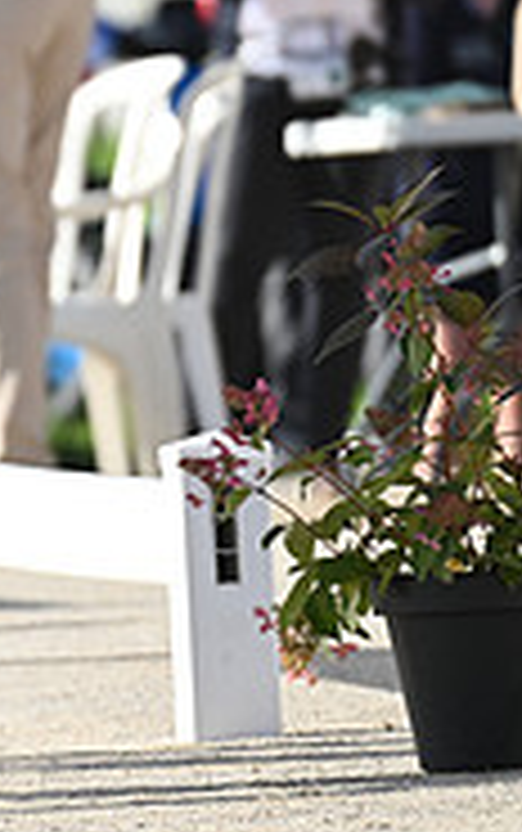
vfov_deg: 1.6
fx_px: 29045
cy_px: 16
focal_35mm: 1279
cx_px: -603
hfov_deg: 1.0
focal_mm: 400
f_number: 5
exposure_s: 1/1600
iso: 560
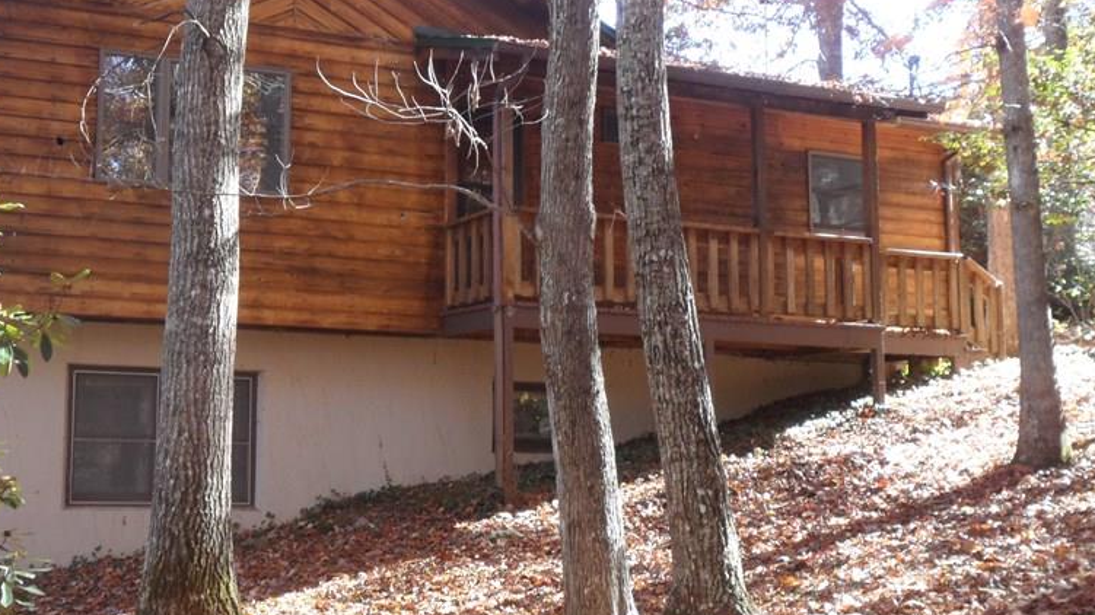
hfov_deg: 37.4
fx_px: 1597
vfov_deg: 21.8
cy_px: 283
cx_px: 354
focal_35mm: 55
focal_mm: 6.6
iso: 200
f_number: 4
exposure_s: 1/45
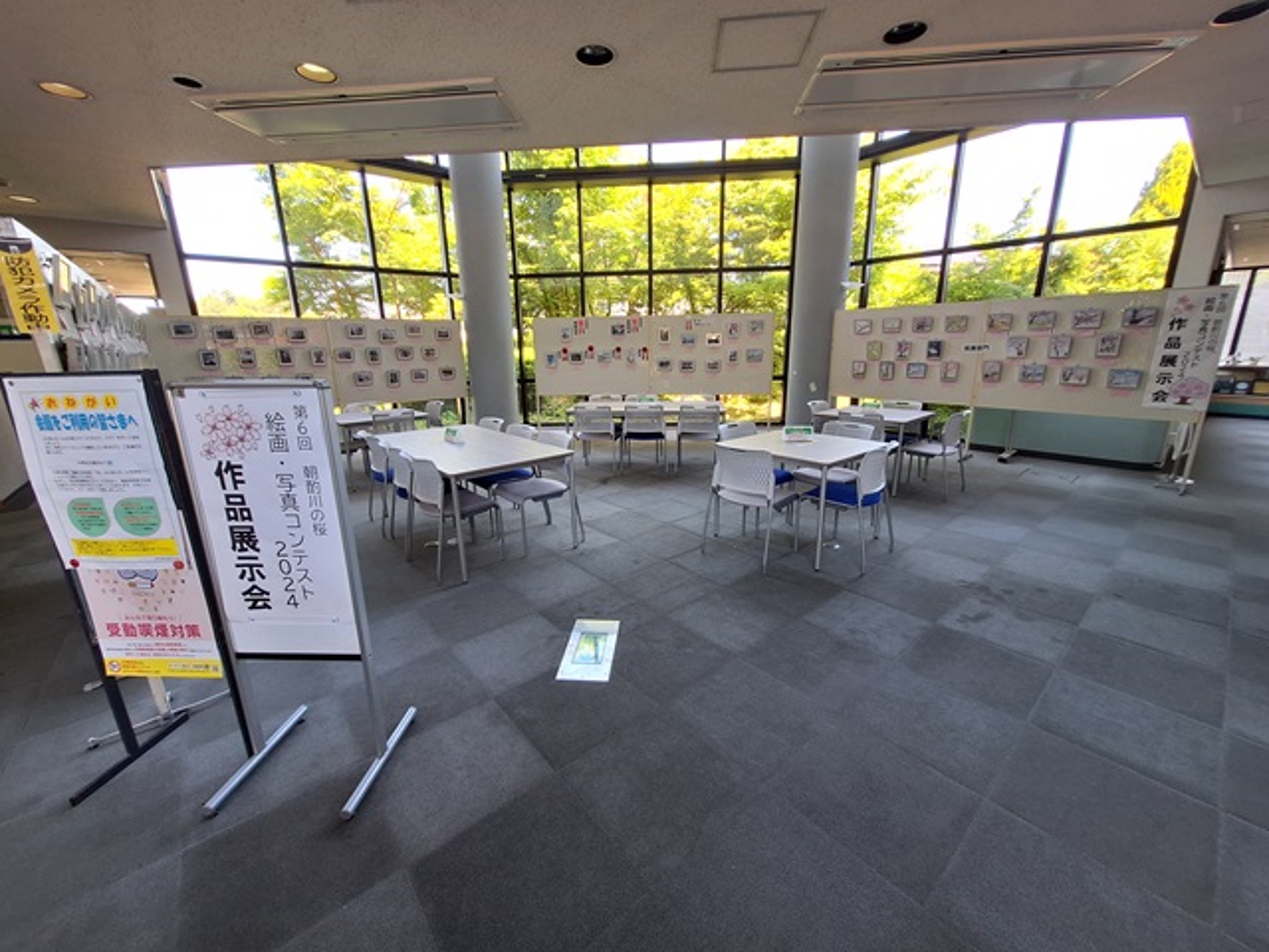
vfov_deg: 89.9
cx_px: 634
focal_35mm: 13
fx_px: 477
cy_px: 476
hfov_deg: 106.2
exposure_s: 1/60
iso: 50
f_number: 2.2
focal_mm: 1.74
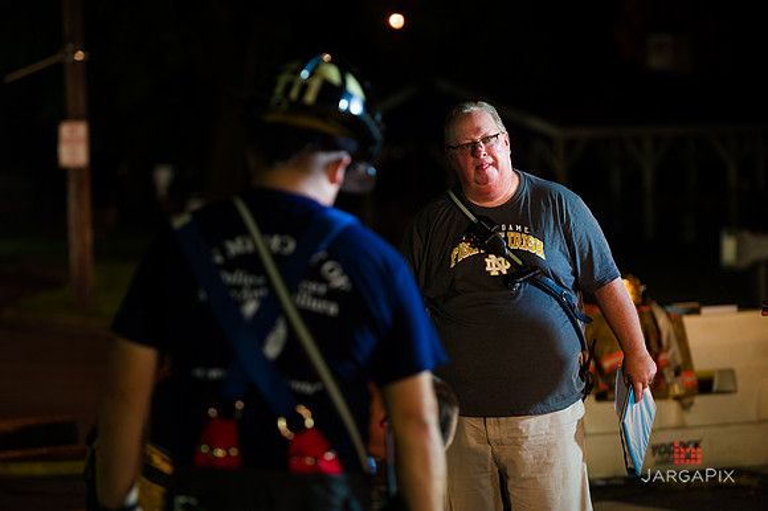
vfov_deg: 9.8
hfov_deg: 14.7
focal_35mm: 140
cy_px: 256
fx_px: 2985
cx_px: 384
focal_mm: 140
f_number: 3.2
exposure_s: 1/125
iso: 1600
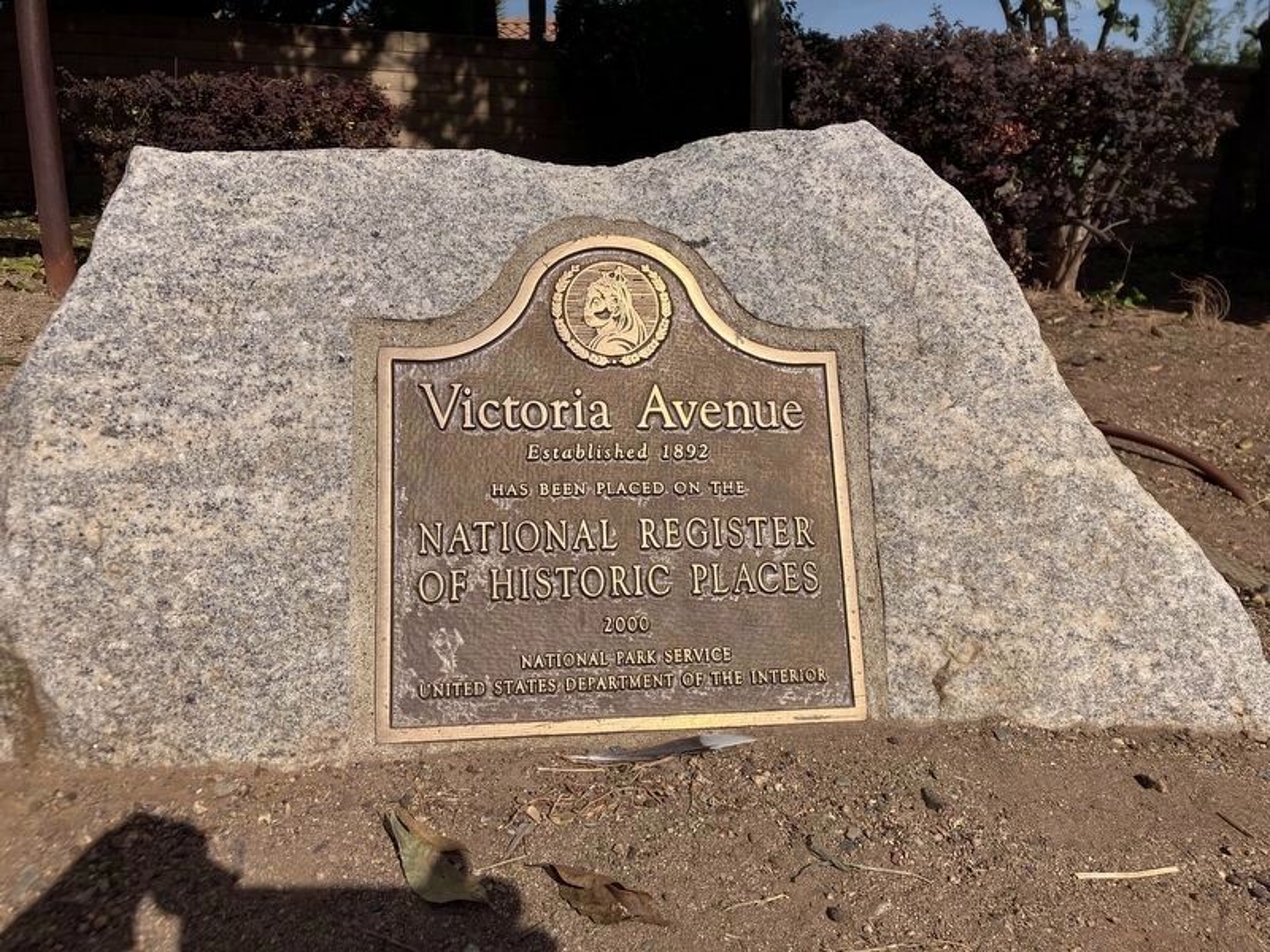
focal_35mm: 28
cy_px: 476
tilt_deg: -16.6
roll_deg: -2.0
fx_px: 1027
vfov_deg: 49.7
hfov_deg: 63.4
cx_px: 635
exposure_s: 1/4878
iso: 32
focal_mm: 3.99
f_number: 1.8
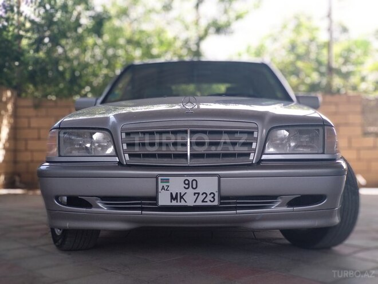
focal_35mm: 52
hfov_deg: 36.8
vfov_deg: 28.0
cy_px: 142
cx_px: 189
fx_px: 568
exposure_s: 1/100
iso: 125
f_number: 2.6
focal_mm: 5.99
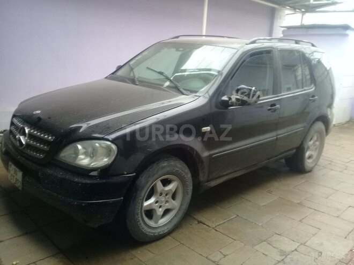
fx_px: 317
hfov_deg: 58.4
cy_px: 132
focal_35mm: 31
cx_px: 177
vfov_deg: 45.4
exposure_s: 1/33
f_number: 2.2
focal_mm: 3.3
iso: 100
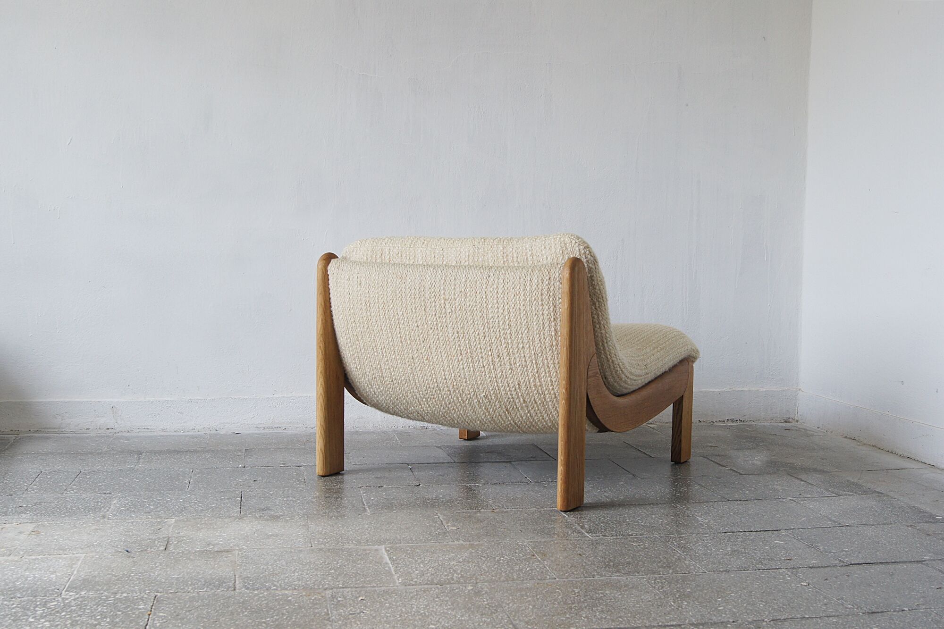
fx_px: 1101
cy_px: 314
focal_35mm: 42
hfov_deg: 46.4
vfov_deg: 31.9
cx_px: 472
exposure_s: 1/25
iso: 400
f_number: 5.6
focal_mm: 28
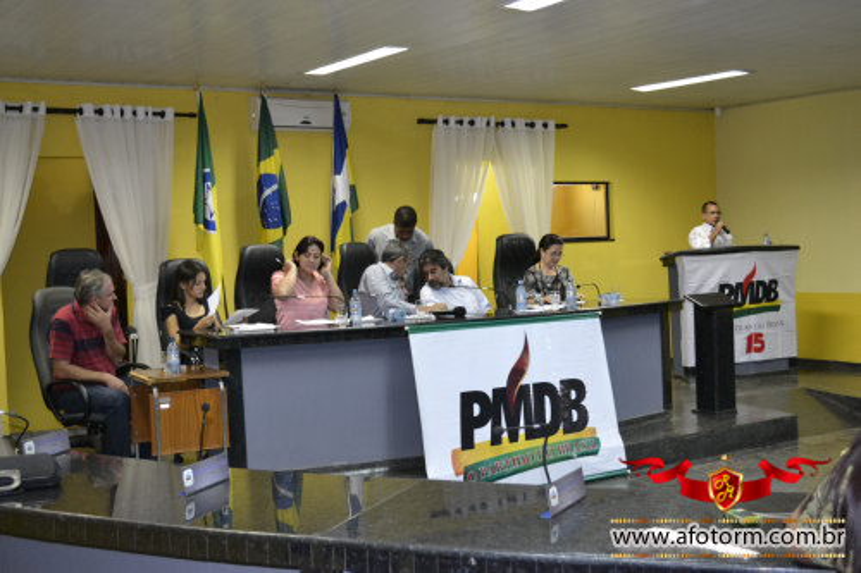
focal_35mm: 45
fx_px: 1076
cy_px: 286
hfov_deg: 43.6
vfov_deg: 29.8
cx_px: 430
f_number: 4.5
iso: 2500
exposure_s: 1/60
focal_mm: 30
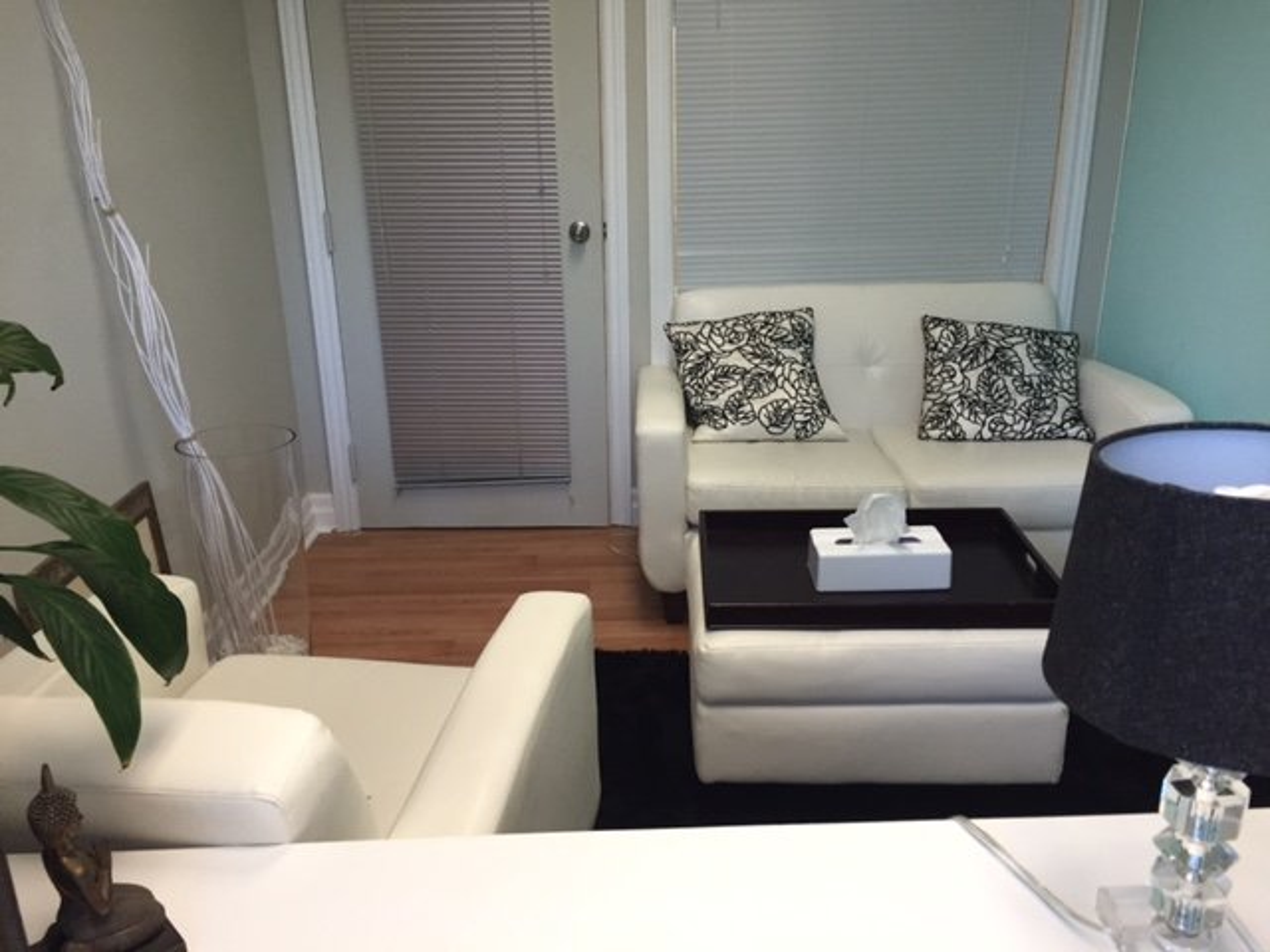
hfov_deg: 61.7
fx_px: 1064
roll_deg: +1.8
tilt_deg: -18.0
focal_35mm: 29
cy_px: 476
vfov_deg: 48.2
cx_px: 635
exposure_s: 1/30
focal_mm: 4.15
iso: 50
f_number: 2.2
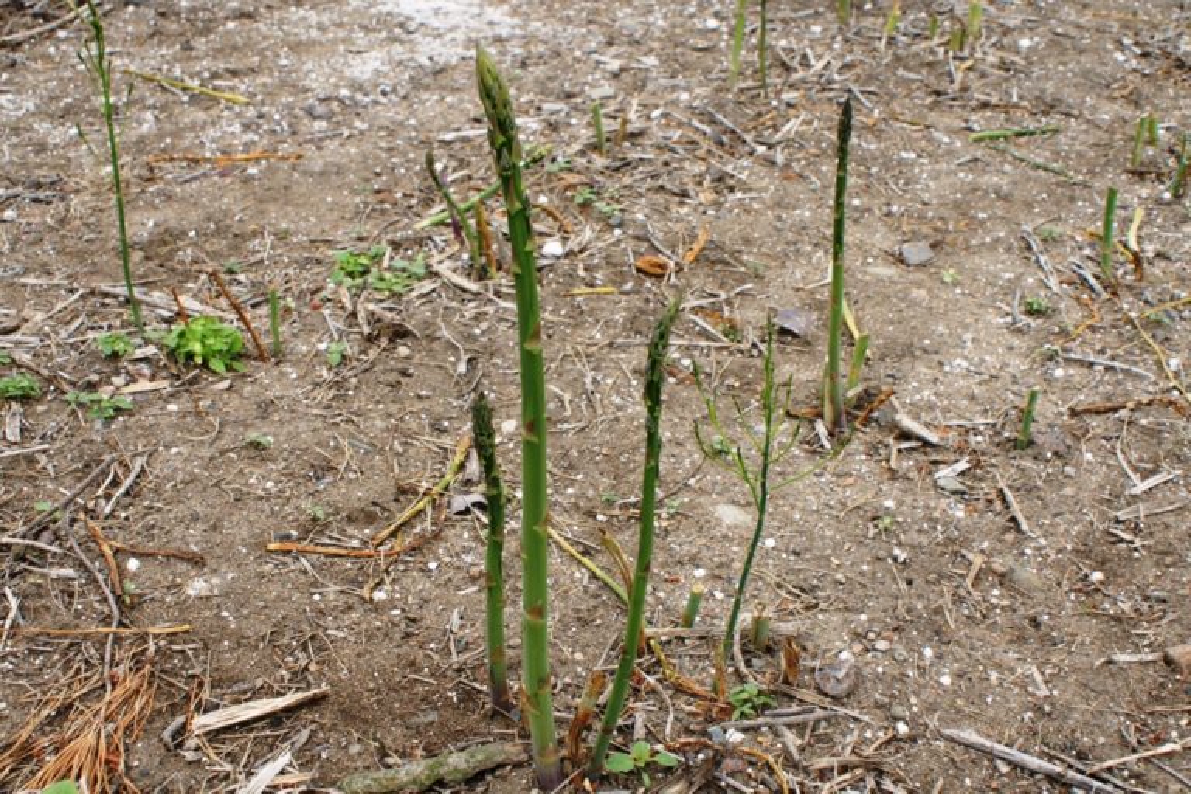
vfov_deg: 31.9
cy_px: 397
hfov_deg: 46.4
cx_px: 596
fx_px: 1389
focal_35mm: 42
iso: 200
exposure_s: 1/200
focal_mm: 28
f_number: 10
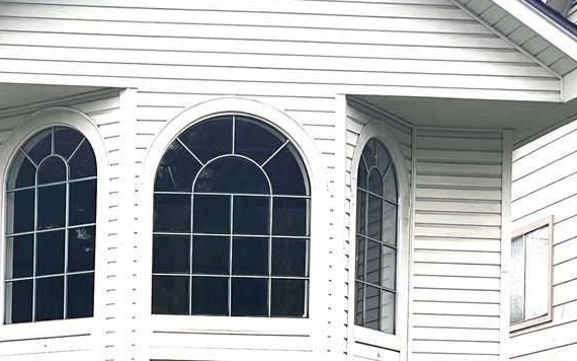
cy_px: 475
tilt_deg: +1.6
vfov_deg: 12.8
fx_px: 1556
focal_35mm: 99
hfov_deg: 20.0
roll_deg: -1.7
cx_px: -77
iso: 32
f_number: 1.5
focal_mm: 5.7
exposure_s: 1/151
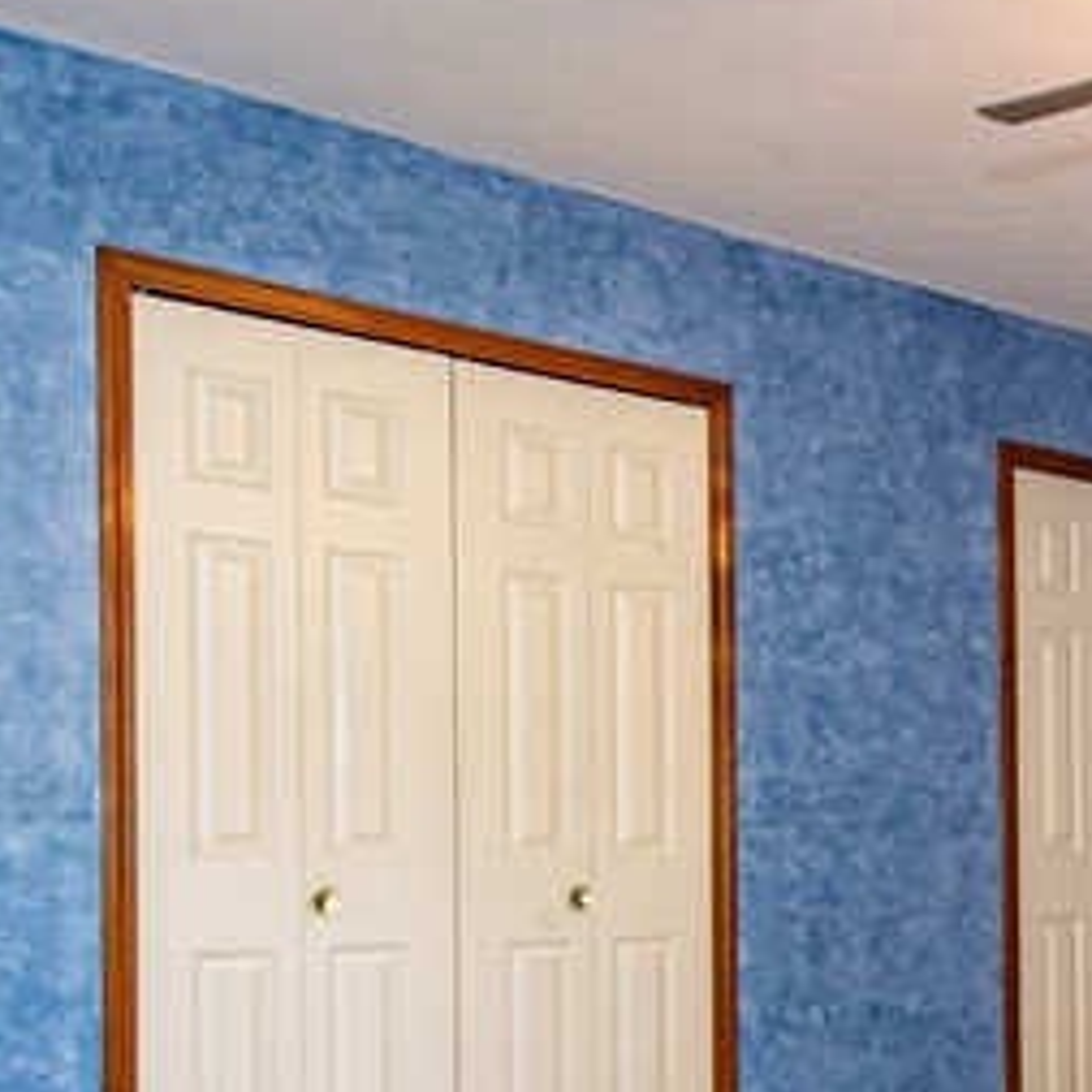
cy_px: 876
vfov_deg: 32.5
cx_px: 1234
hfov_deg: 29.7
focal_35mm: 51
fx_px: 1820
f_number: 10
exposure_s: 1/60
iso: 1000
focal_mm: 14
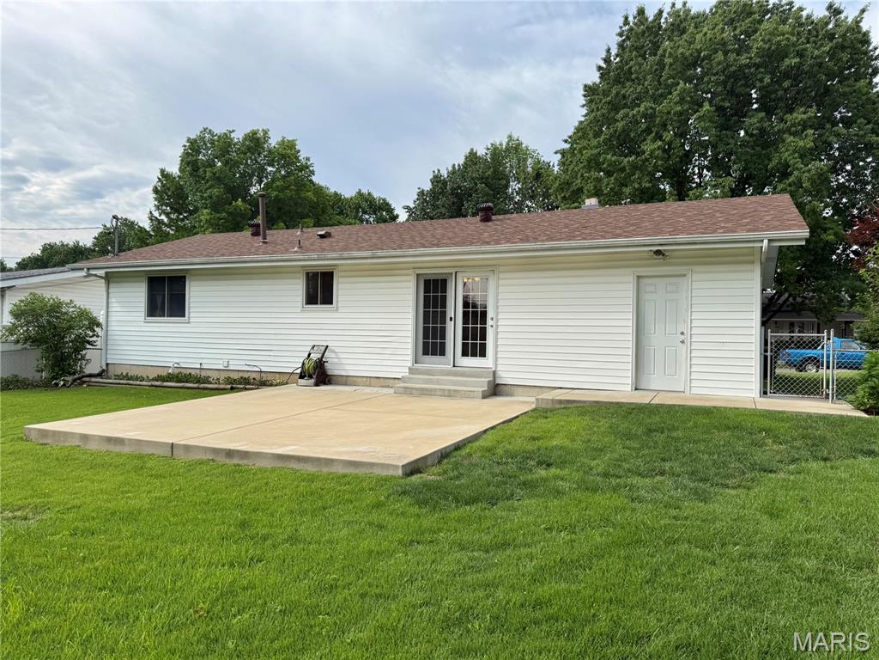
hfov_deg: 71.6
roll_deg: -1.6
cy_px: 330
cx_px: 440
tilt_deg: +0.4
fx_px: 609
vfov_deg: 56.8
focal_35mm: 24
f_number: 1.78
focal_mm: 6.76
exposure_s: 1/3953
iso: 80
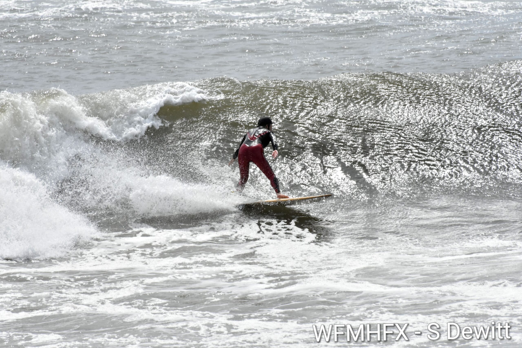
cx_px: 261
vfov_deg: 3.1
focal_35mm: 450
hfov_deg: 4.6
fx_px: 6525
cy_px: 174
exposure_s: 1/10000
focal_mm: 300
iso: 2000
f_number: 8
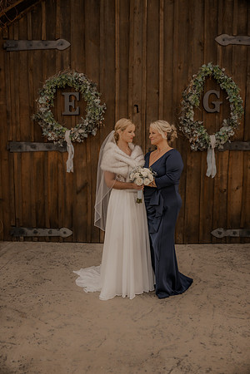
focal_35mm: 33
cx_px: 125
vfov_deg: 57.2
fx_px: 344
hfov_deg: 40.0
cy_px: 187
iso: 125
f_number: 2.8
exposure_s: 1/320
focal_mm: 33
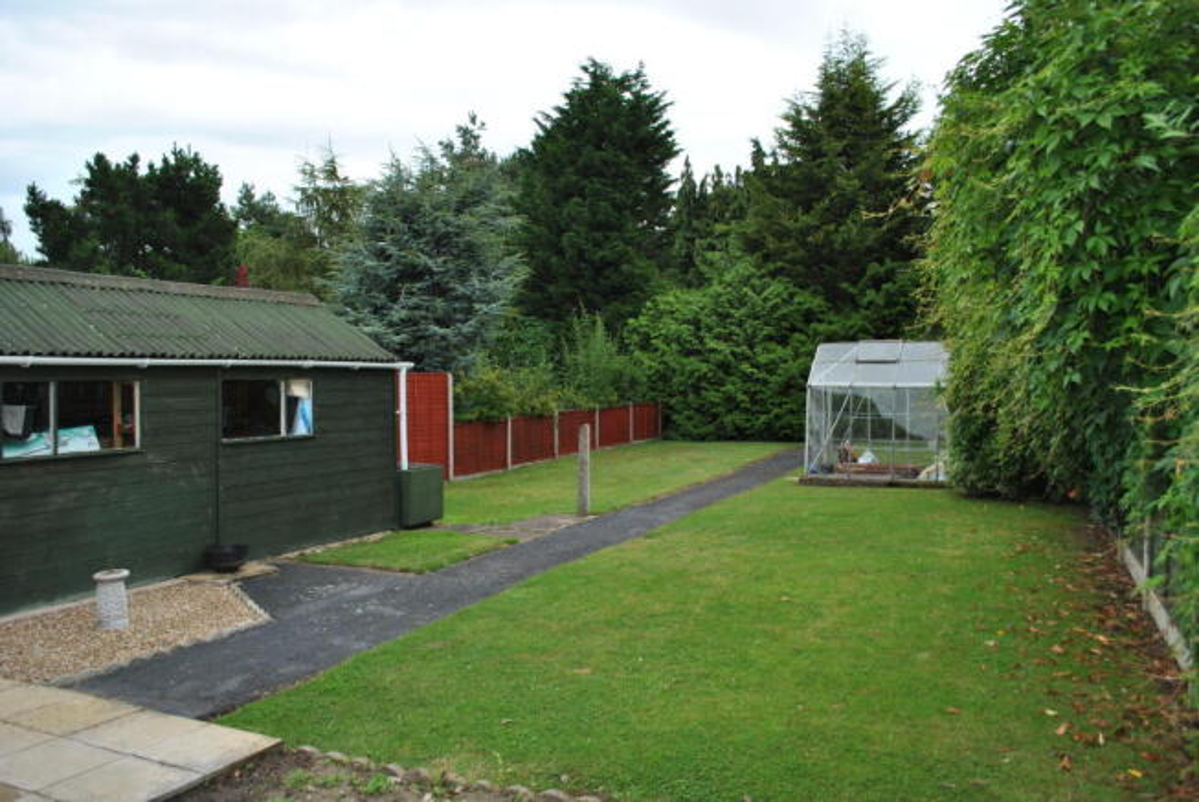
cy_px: 401
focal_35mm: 27
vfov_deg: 48.0
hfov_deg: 67.3
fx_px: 900
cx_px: 600
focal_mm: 18
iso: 100
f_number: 4.5
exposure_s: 1/200
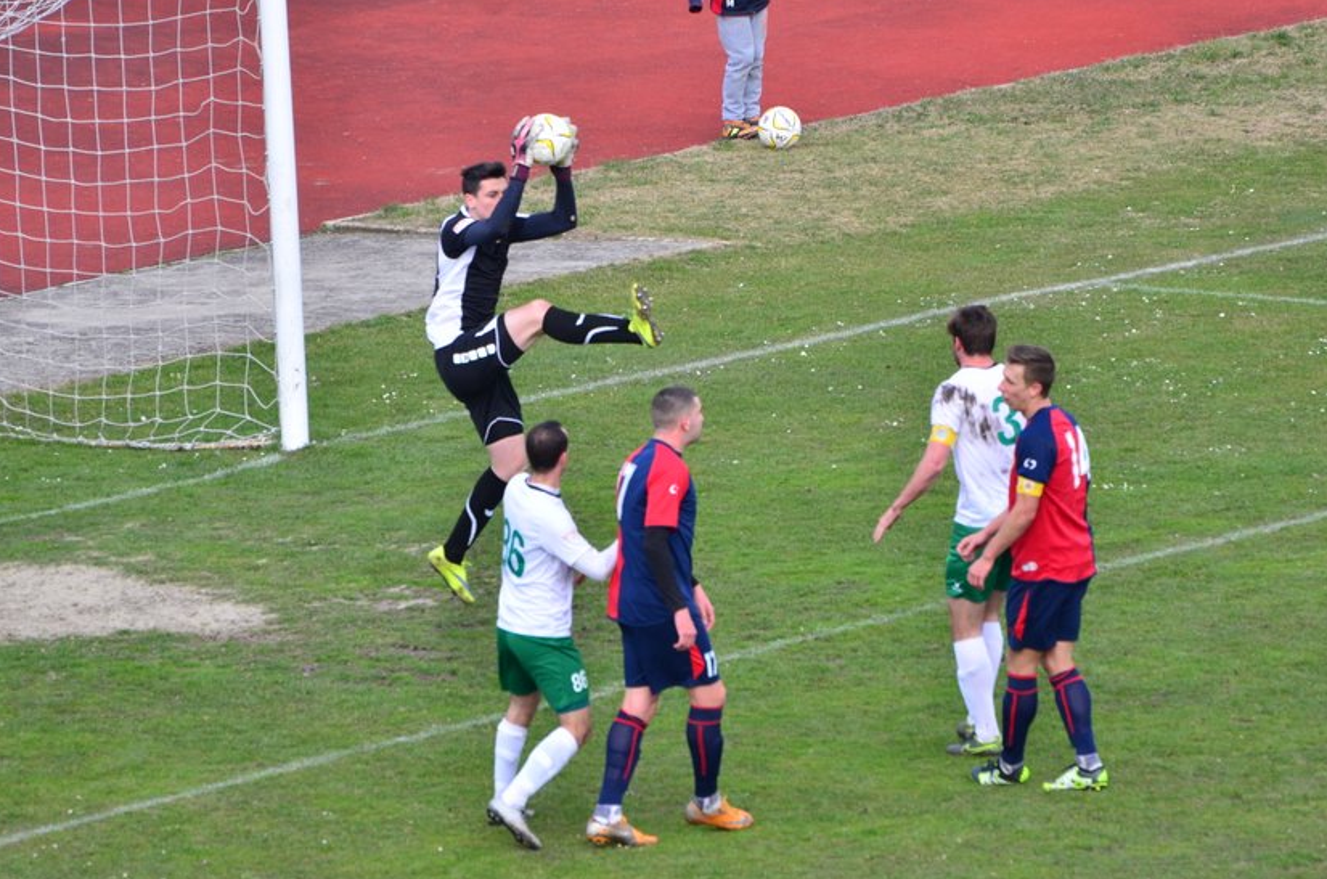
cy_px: 415
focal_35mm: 545
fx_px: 20047
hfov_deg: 3.8
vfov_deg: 2.5
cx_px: 747
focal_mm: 300
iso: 320
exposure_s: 1/500
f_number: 5.6
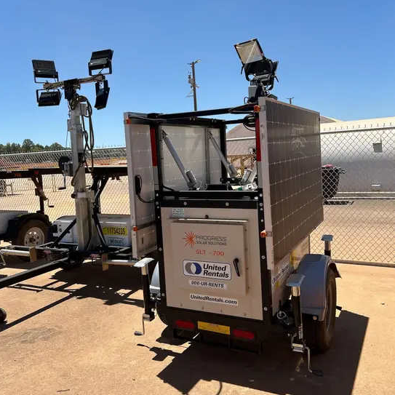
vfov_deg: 52.5
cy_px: 196
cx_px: 198
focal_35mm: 31
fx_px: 400
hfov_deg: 52.5
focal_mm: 5.7
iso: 50
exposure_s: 1/3968
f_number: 1.5
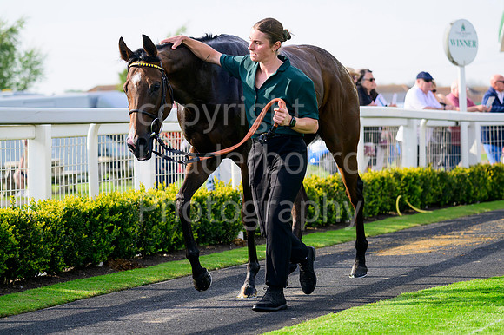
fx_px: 1964
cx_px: 262
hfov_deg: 14.6
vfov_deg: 9.8
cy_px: 161
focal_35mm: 140
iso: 400
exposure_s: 1/1600
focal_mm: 135
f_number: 5
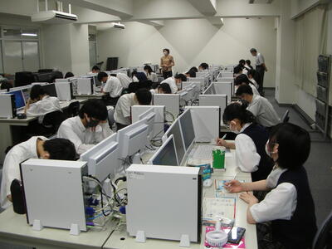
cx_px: 166
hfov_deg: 52.6
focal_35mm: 35
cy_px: 124
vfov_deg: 40.7
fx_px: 336
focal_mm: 5.8
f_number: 2.8
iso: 50
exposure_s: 1/23.2
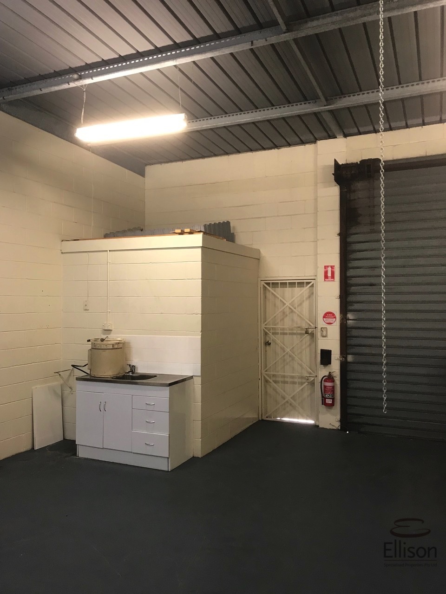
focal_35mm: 28
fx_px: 481
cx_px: 223
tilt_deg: +1.3
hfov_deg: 49.7
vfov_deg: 63.4
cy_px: 297
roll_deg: +0.2
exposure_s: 1/20
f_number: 1.8
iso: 40
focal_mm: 3.99
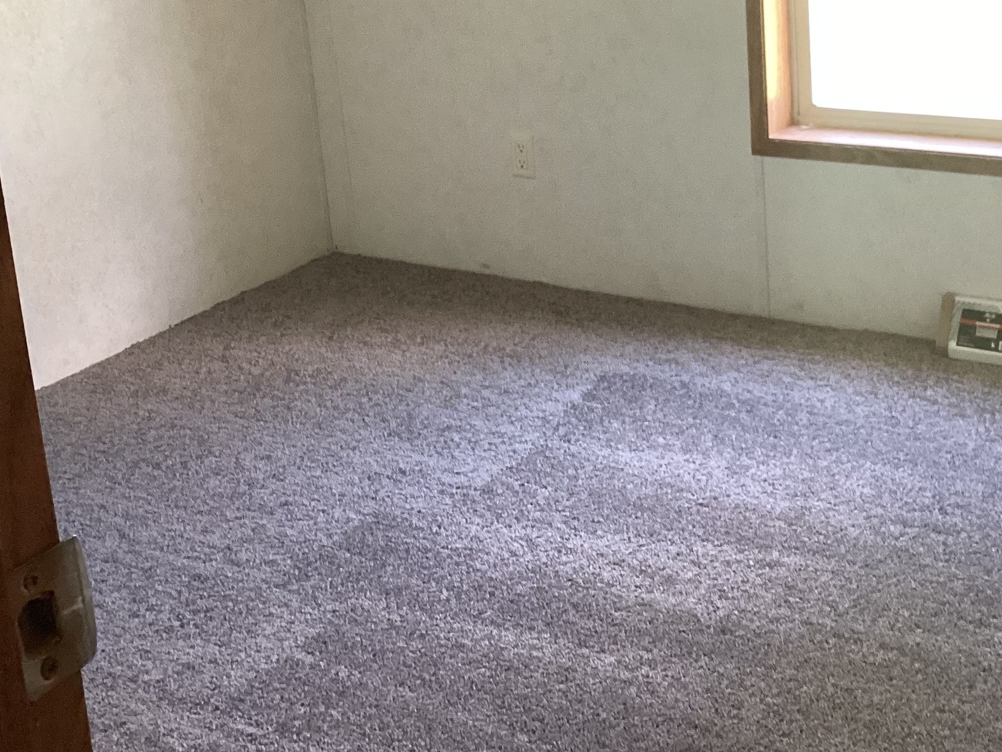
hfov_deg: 34.8
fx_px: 1592
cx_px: 605
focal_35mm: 55
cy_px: 143
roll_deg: +4.3
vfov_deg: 26.1
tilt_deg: -16.1
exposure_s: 1/50
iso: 200
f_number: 2.4
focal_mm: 3.3
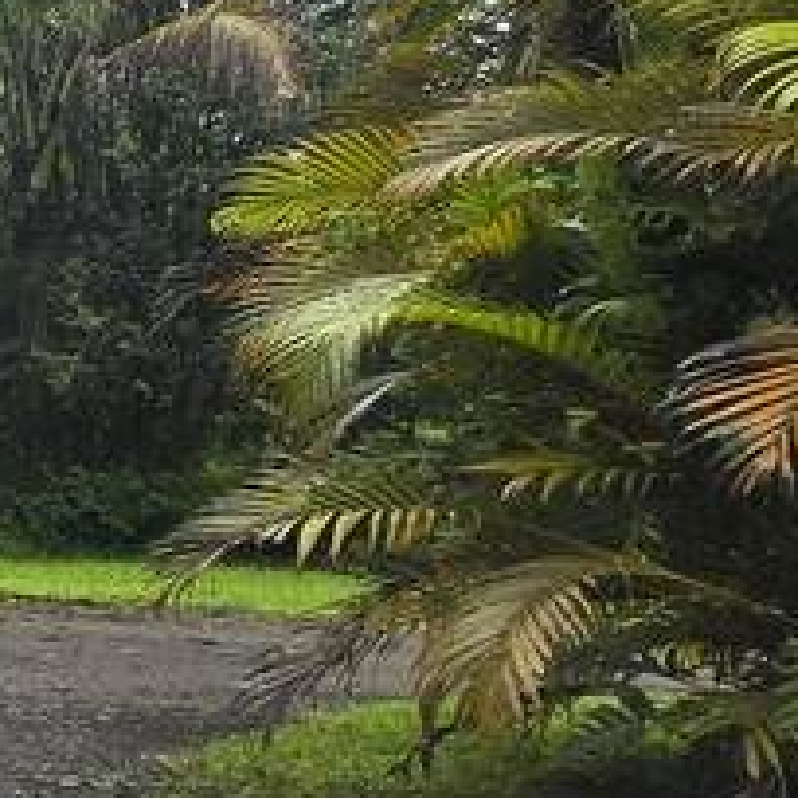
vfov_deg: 28.6
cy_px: 446
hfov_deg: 14.3
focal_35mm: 60
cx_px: -1215
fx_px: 1565
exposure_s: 1/779
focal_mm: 2.2
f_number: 2.2
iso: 50
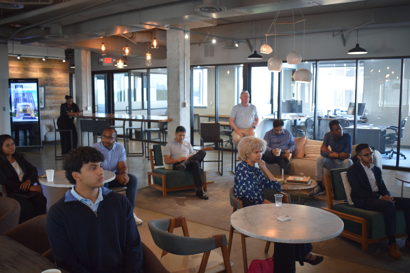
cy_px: 136
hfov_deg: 57.2
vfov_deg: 40.0
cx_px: 205
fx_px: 376
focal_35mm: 33
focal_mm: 22
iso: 1600
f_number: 3.8
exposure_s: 1/60
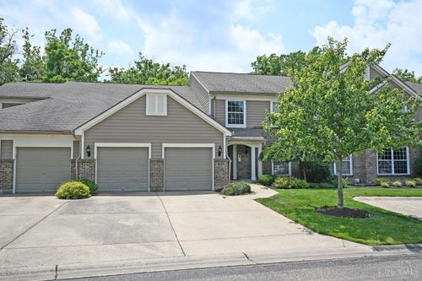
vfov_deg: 45.6
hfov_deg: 64.6
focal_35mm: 28
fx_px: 334
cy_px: 140
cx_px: 211
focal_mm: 28.5
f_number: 7.1
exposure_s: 1/400
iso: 100
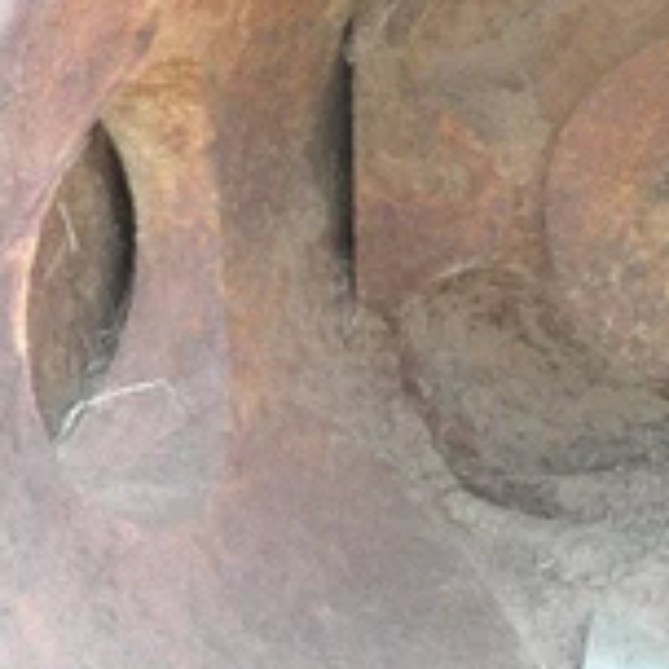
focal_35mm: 65
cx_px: 788
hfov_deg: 24.2
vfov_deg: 26.1
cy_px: 158
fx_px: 1421
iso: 160
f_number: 3
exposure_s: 1/30
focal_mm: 5
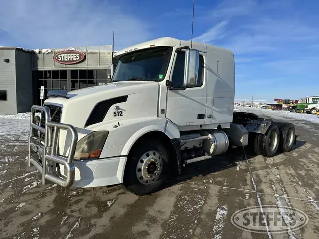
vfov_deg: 56.8
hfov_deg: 71.6
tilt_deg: -7.4
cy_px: 120
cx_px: 160
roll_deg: -1.6
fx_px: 221
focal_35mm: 24
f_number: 1.78
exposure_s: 1/8929
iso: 80
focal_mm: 6.86
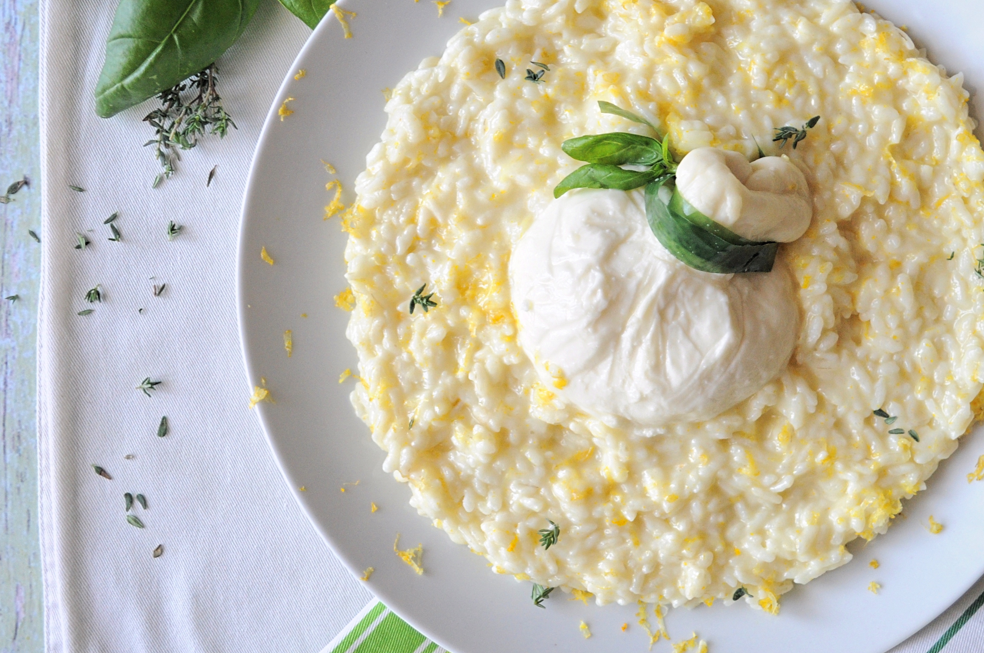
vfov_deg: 29.8
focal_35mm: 45
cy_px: 284
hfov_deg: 42.8
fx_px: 1229
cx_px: 684
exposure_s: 1/60
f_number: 4
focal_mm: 20
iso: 720
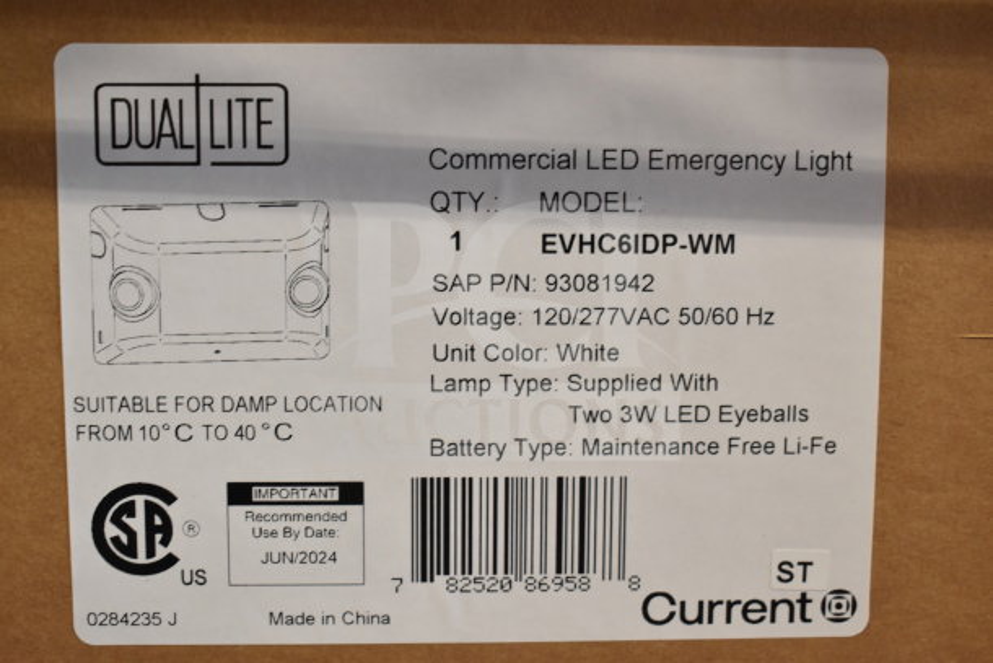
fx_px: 1407
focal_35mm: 51
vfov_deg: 26.5
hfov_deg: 38.9
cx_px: 496
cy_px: 332
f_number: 4.5
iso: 1100
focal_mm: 34
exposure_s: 1/50
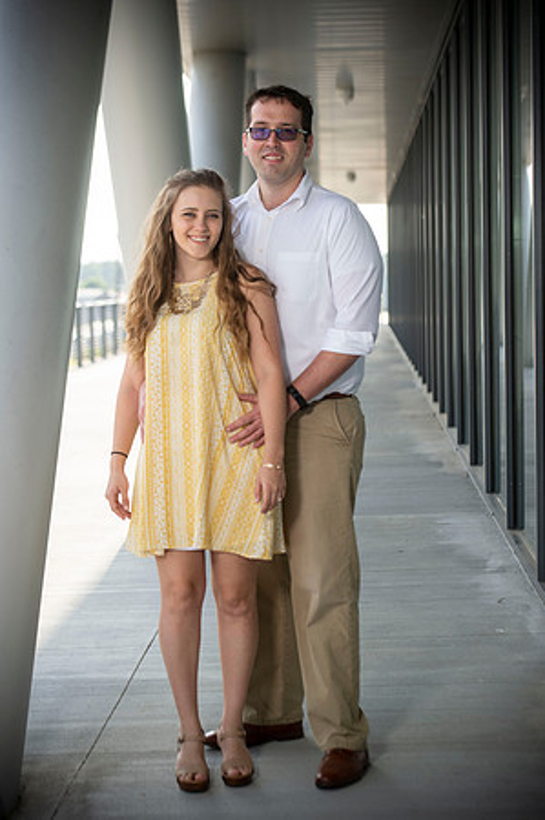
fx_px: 1866
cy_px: 410
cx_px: 272
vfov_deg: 24.8
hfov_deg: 16.6
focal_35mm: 82
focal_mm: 82
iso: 100
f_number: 4.5
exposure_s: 1/250
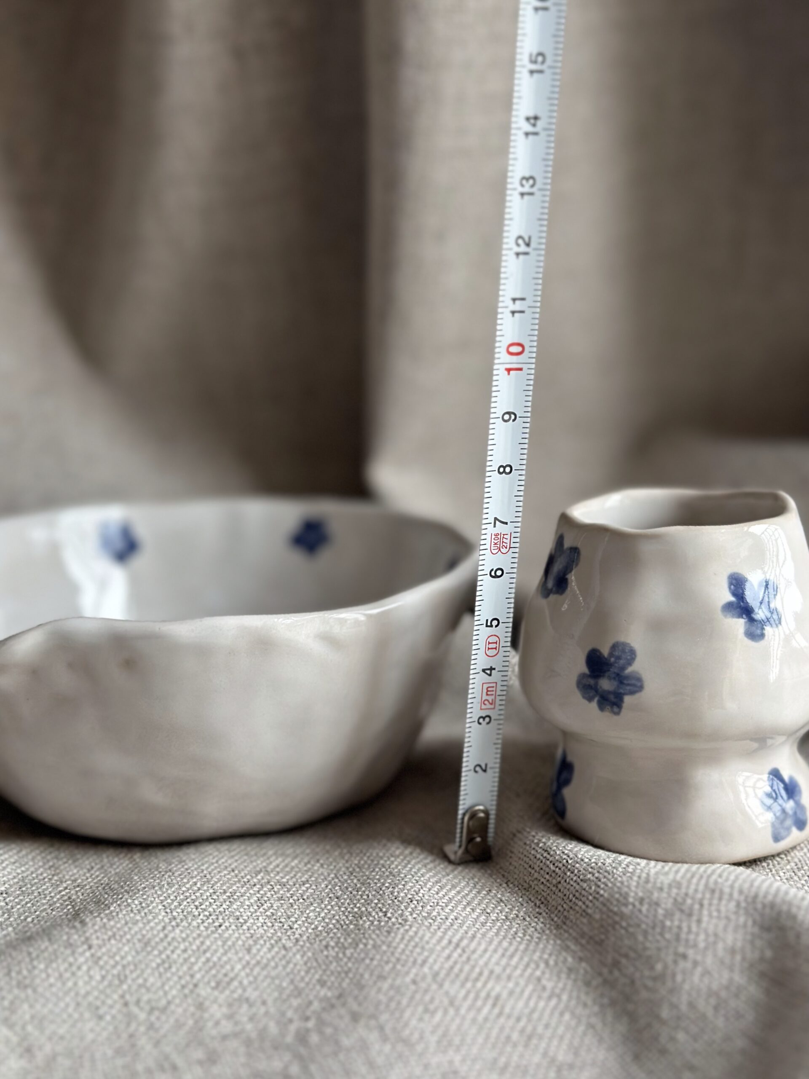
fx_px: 1496
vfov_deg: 39.7
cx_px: 404
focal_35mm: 48
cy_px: 540
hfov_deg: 30.3
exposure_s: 1/121
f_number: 1.78
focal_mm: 6.86
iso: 125
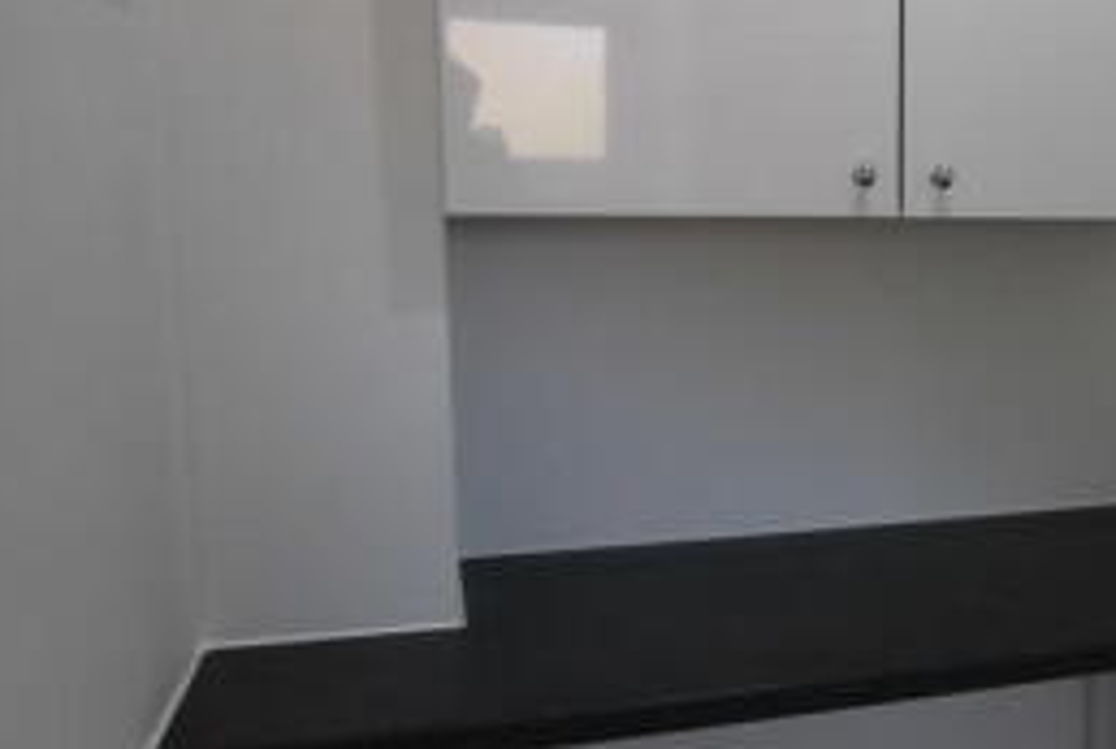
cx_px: 1084
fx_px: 1355
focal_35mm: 44
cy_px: 349
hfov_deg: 40.0
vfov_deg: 30.9
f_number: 3.5
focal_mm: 11.5
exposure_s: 1/50
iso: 200
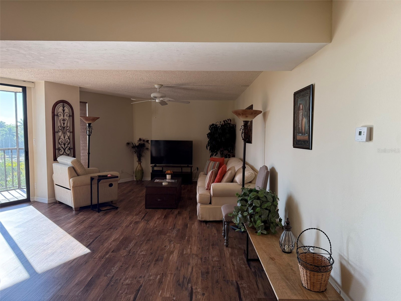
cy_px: 150
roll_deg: +0.5
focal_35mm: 24
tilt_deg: -3.7
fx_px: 278
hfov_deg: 71.6
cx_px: 200
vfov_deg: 56.8
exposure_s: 1/236
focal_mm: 6.76
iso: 200
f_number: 1.78
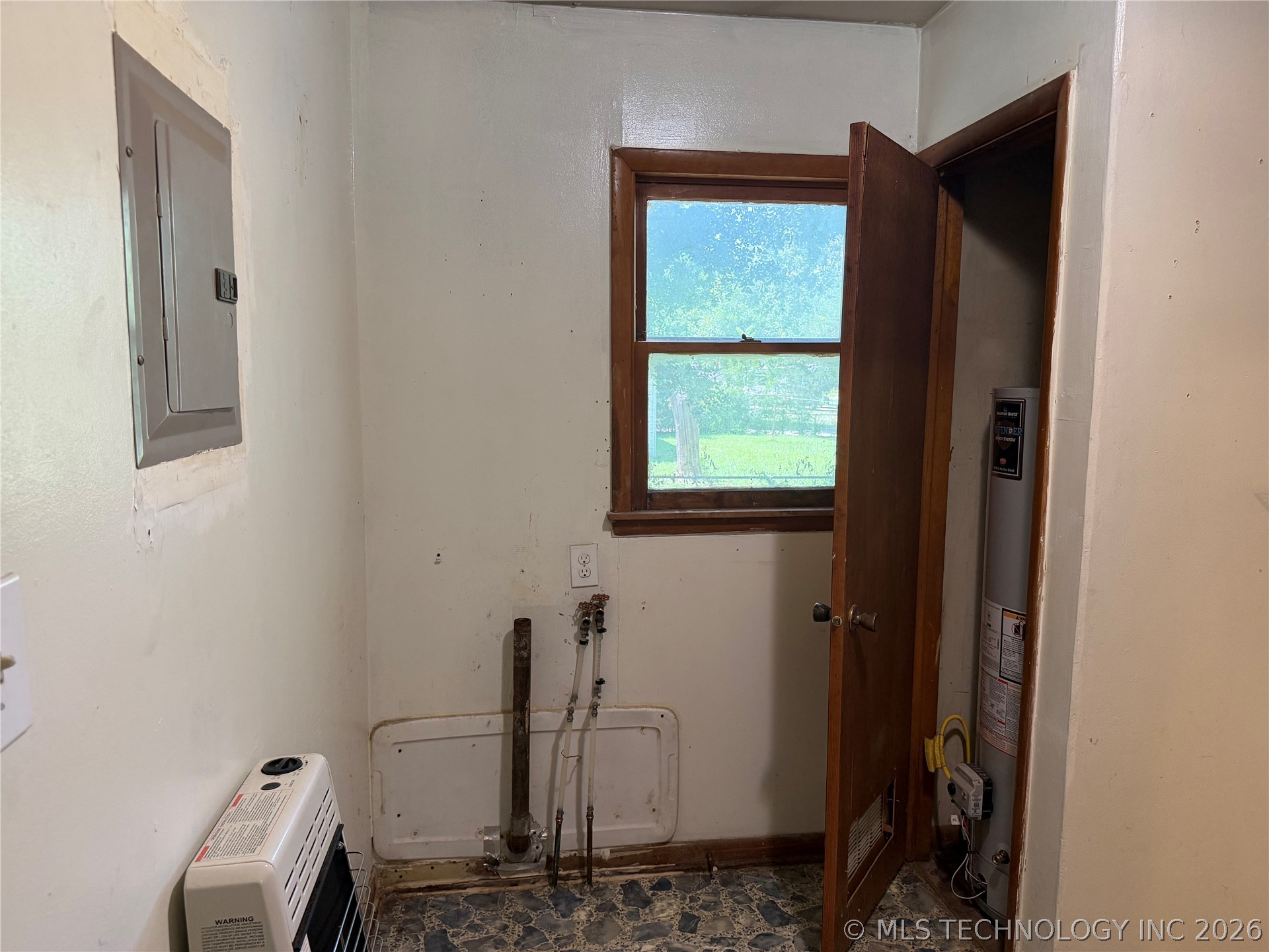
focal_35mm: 24
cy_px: 476
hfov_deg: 71.6
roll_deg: -0.5
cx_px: 634
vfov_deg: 56.8
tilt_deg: -6.5
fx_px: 880
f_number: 1.78
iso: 320
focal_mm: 6.76
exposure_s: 1/120
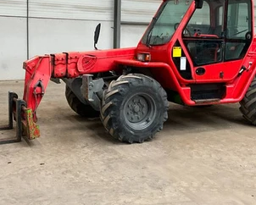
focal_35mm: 45
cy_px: 70
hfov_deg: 41.1
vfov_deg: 33.2
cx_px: 115
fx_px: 341
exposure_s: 1/60
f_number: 1.8
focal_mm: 3
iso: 125
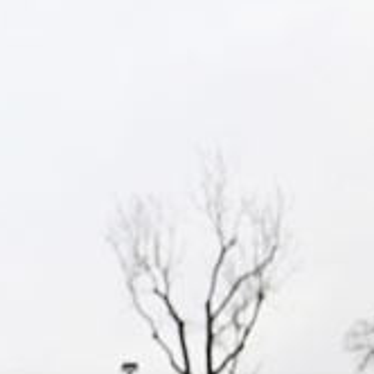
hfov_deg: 7.1
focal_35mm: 240
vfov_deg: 7.3
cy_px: 313
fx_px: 2934
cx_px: -279
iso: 1000
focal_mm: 79
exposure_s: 1/1600
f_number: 2.8
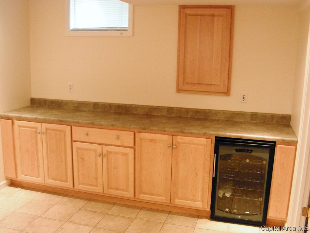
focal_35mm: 36
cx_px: 155
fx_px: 322
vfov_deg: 39.7
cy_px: 116
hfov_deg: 51.4
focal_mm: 6
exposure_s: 1/15
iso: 200
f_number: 3.2
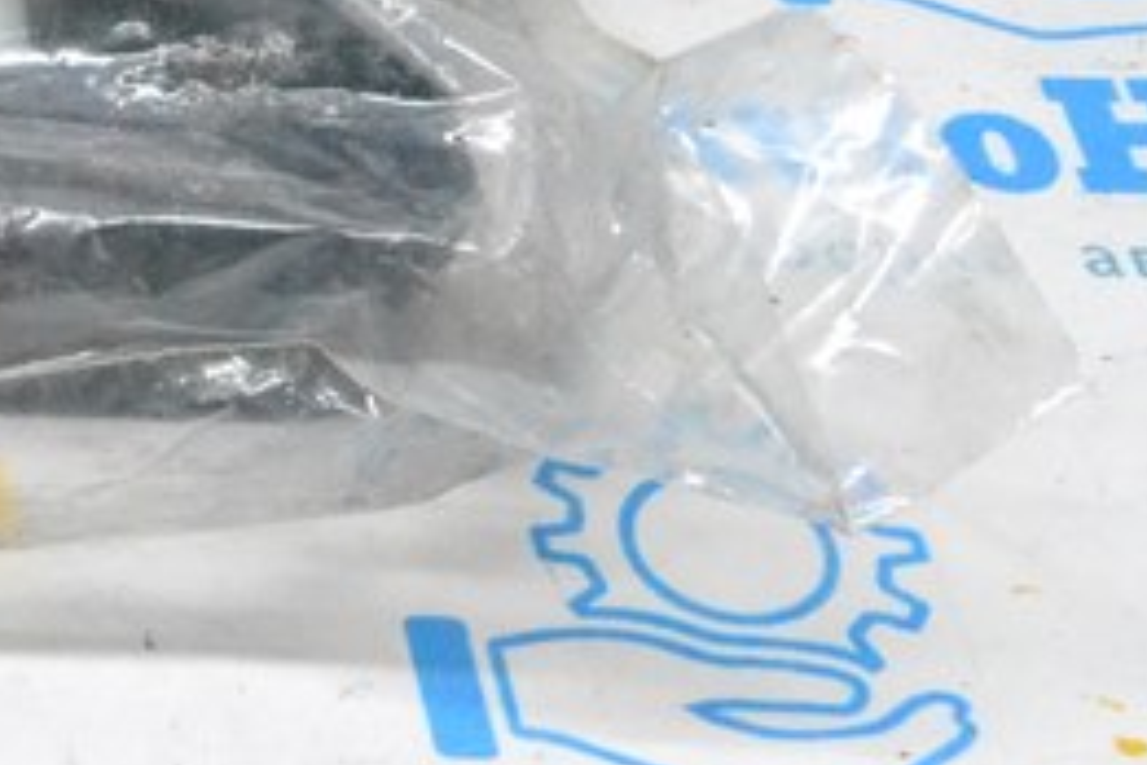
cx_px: -998
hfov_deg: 11.4
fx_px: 5257
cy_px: -407
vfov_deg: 8.1
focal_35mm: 165
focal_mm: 28
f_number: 10
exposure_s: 1/160
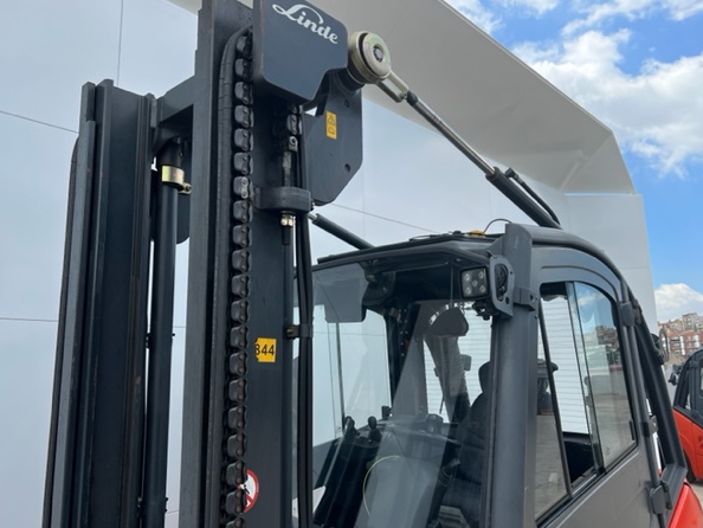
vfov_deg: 49.8
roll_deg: +1.6
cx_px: 366
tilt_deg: +10.2
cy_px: 263
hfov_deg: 63.4
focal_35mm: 28
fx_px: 569
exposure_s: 1/1553
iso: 50
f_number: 1.5
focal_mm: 5.7
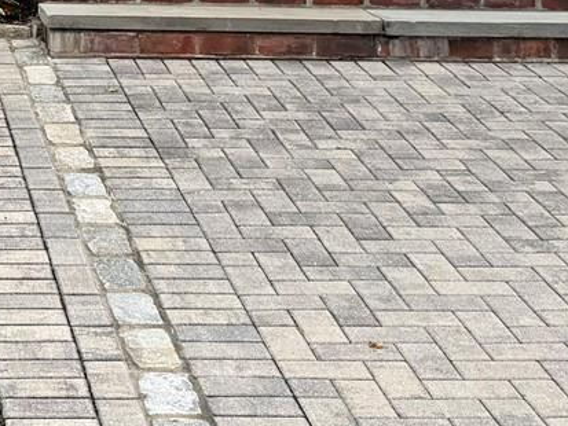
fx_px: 1953
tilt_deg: +6.3
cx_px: -124
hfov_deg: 15.9
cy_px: -421
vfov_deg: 11.3
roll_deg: -0.1
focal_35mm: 119
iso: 80
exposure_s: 1/1337
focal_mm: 6.76
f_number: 1.78
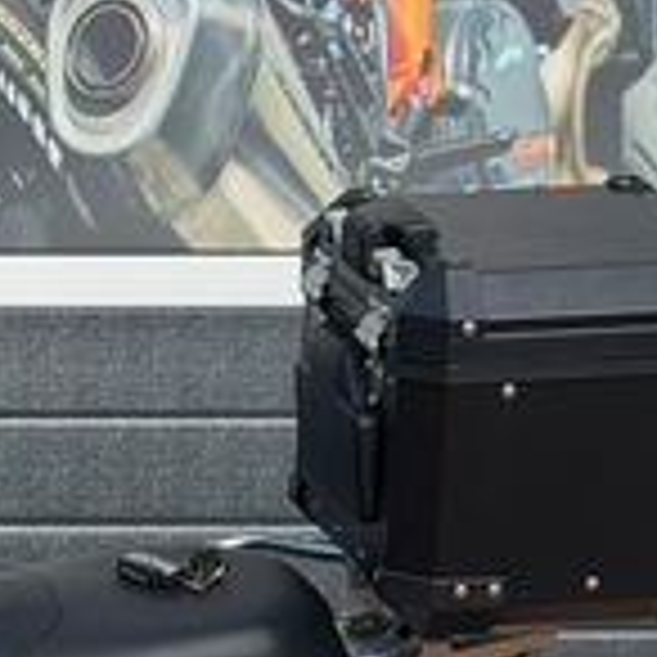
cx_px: -549
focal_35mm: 186
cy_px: 774
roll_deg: +0.6
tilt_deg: -2.8
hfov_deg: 9.0
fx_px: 3994
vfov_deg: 9.3
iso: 100
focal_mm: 6.76
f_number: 1.78
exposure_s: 1/1795
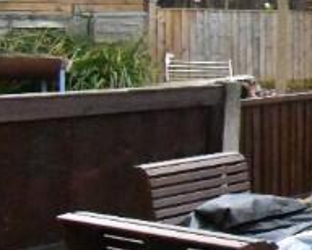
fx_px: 693
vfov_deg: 20.3
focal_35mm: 75
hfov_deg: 13.9
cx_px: 801
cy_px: 58
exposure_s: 1/3200
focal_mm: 10
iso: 12800
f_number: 8
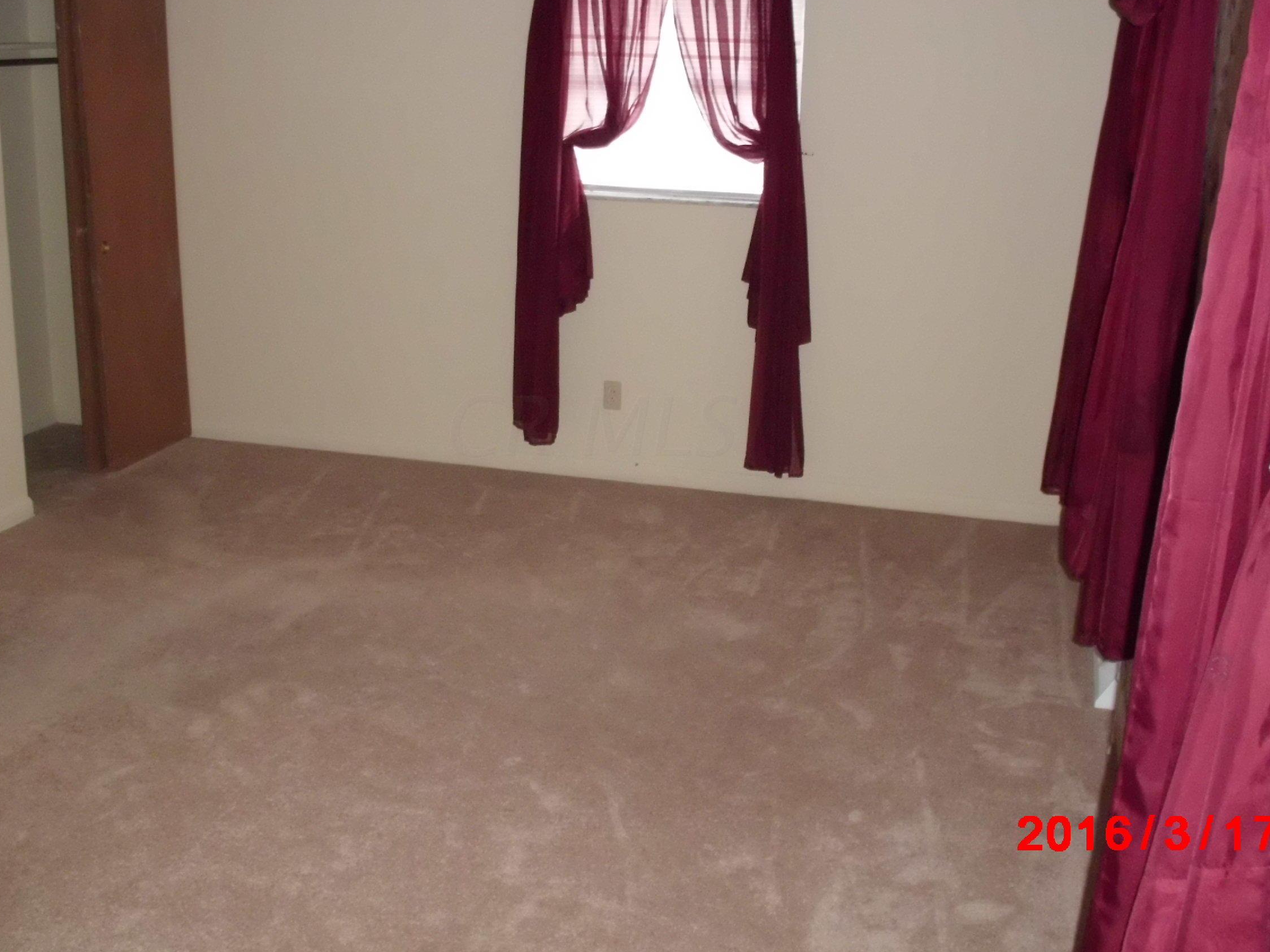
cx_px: 592
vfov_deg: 35.1
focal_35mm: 41
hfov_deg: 45.7
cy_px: 425
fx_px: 1504
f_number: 2.9
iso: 400
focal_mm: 6.3
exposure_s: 1/60
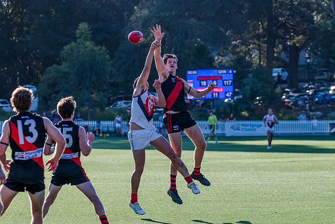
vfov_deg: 7.7
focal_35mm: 179
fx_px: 1668
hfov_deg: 11.5
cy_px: 112
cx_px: 168
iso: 800
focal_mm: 170
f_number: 6.3
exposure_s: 1/1600
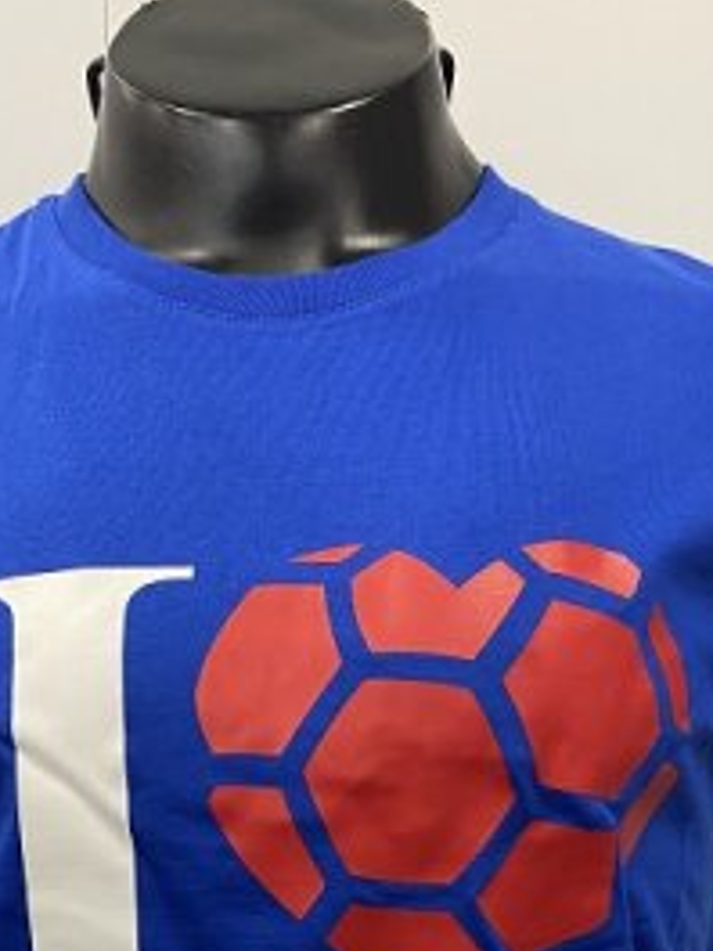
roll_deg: +1.5
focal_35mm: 59
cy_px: 1048
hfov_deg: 24.7
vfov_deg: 29.5
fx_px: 1620
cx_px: 248
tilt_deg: -7.8
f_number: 1.8
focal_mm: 4.25
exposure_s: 1/50
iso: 125
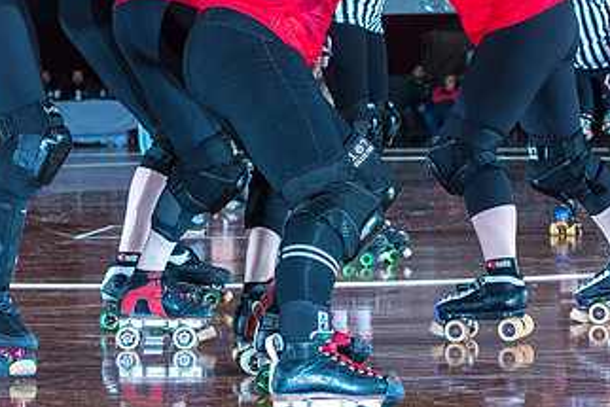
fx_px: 2136
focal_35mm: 126
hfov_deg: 16.2
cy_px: 46
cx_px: 256
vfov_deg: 10.8
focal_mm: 70
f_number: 7.1
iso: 800
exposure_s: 1/160
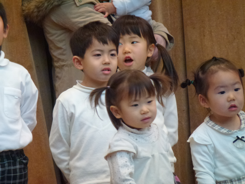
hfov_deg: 5.2
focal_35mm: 384
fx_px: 2718
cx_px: 122
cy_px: 92
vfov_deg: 3.9
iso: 400
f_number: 5.9
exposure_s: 1/40
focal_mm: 68.8
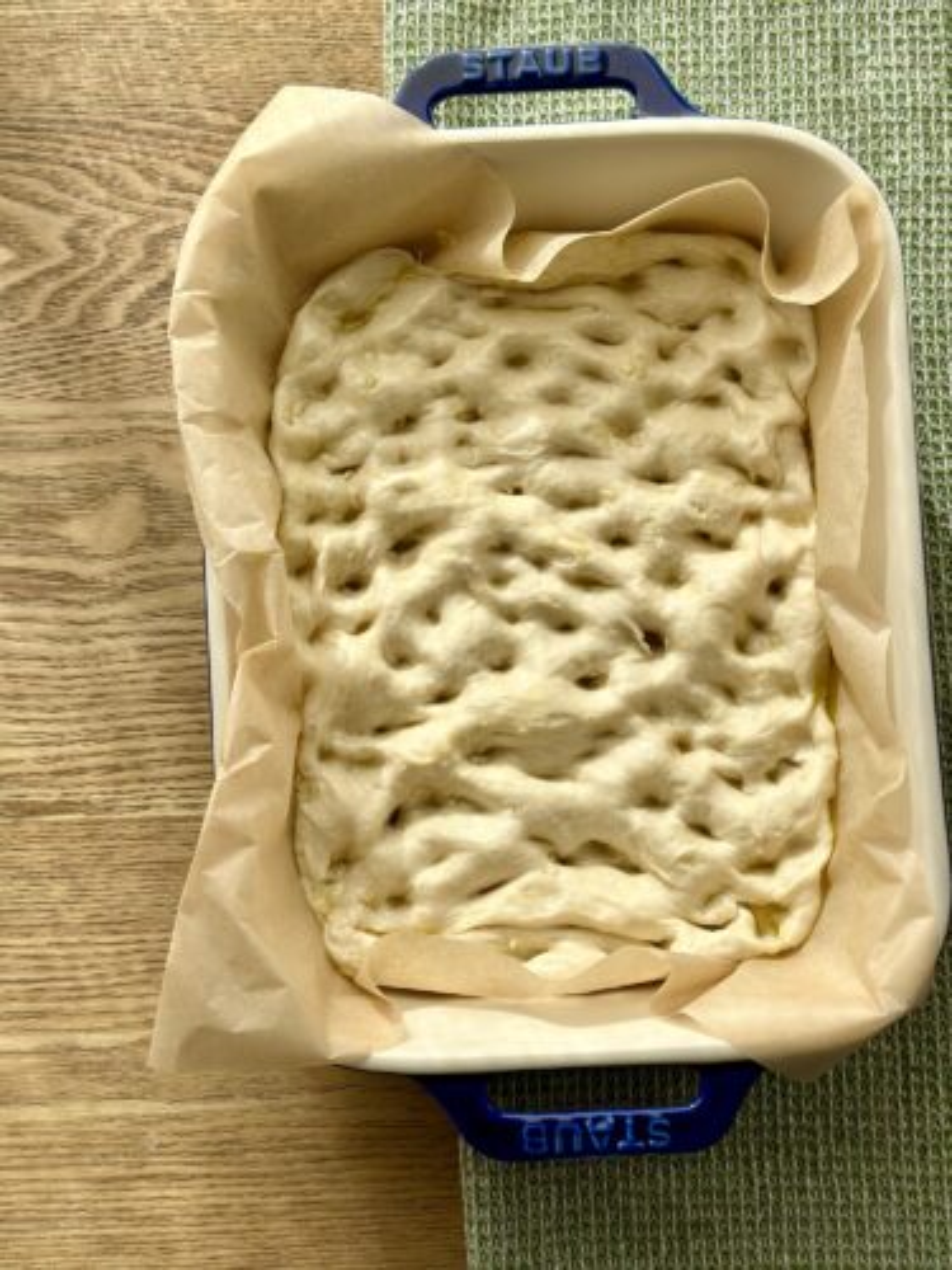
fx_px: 1760
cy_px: 635
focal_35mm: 48
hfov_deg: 30.3
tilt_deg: -85.6
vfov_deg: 39.7
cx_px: 476
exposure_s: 1/1992
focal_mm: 6.86
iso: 100
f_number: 1.78
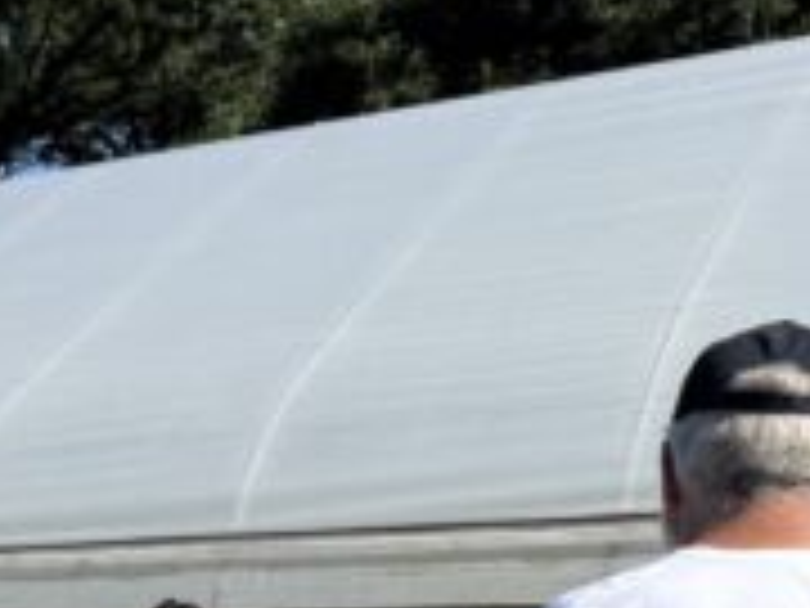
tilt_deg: -2.7
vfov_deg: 17.5
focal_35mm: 80
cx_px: -423
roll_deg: +1.6
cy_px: 743
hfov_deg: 20.6
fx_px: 1872
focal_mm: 6.76
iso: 80
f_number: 1.78
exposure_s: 1/6711
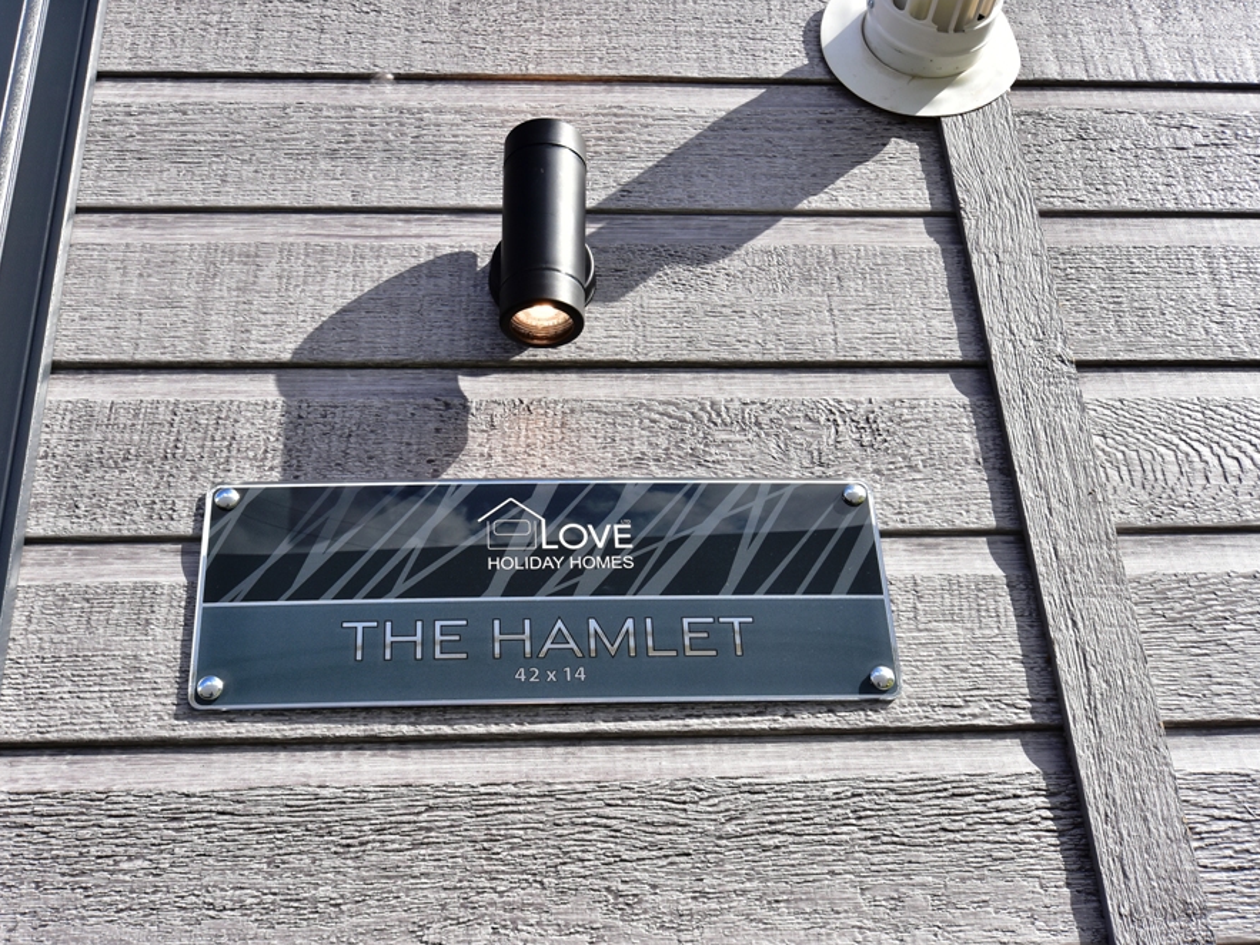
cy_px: 482
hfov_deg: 46.7
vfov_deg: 35.9
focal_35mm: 40
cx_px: 559
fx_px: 1456
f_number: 8
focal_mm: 24
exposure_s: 1/400
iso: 200
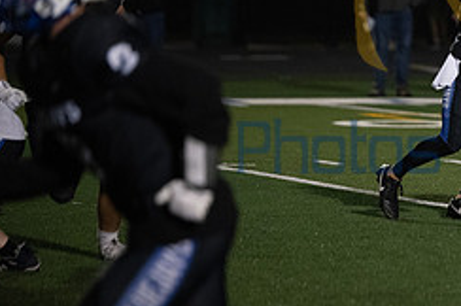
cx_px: 512
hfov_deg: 5.2
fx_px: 5026
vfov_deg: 3.5
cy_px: -7
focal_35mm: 393
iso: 4000
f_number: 2.8
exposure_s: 1/1250
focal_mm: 165
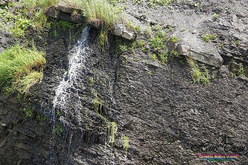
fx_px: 568
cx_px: 124
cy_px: 82
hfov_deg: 24.6
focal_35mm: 82
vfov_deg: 16.6
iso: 800
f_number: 9
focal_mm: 55
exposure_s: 1/800
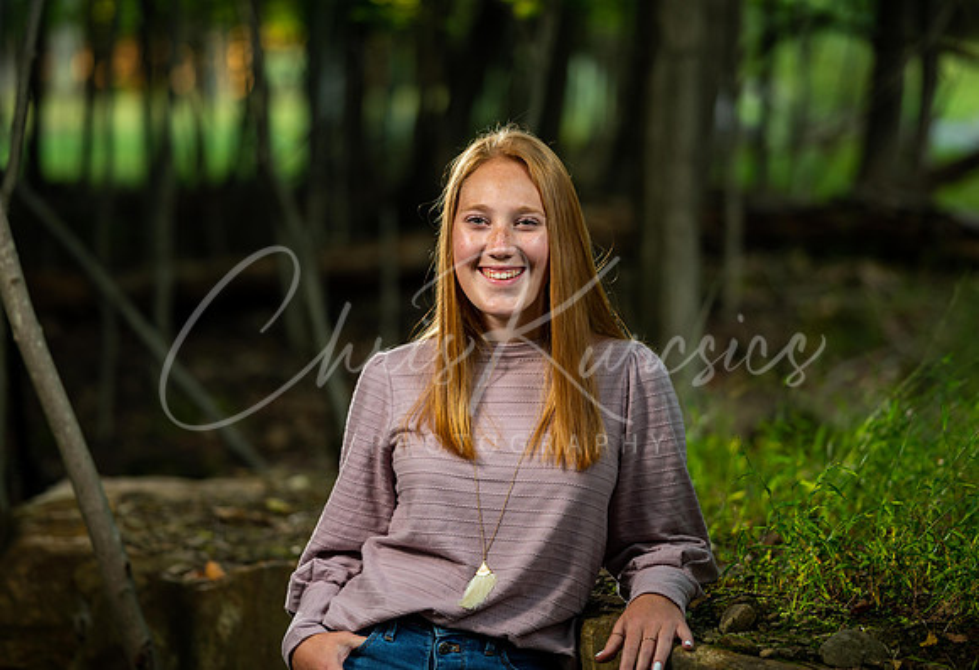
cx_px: 488
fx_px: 2863
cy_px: 269
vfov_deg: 13.3
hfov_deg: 19.4
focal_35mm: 104
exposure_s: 1/200
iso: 80
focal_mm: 85
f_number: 1.8
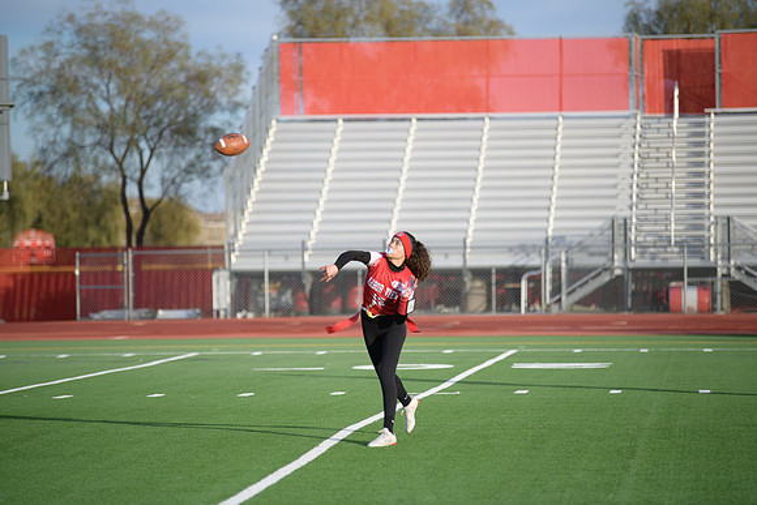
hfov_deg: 11.7
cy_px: 252
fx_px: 3681
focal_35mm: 175
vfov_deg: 7.9
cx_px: 378
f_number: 2.8
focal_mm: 175
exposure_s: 1/4000
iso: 640
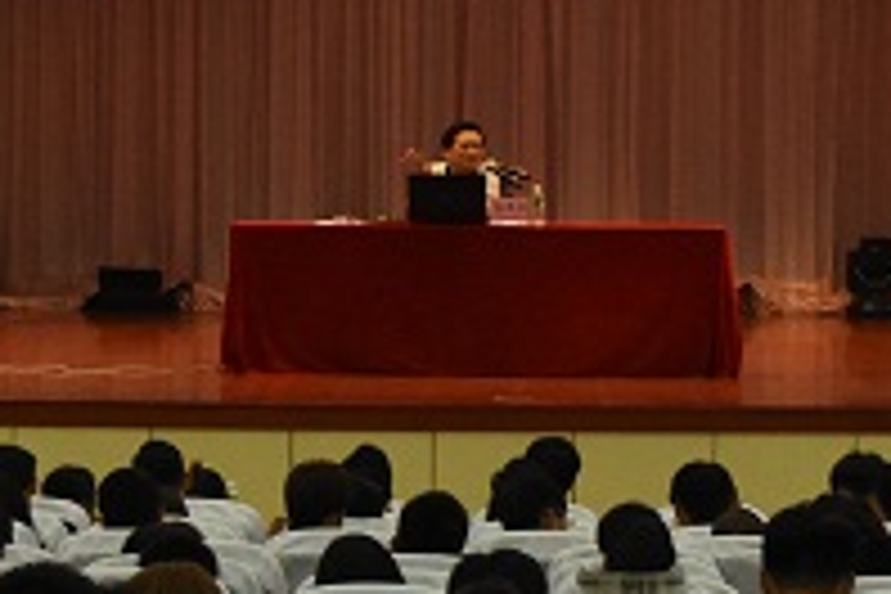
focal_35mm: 186
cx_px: 518
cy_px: 261
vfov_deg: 7.4
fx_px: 4597
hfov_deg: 11.1
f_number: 5.6
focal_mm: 35
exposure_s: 1/100
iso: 3200
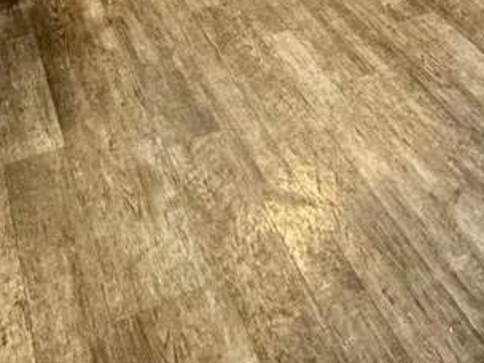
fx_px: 825
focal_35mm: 59
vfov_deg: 18.3
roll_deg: -0.7
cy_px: -326
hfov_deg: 32.5
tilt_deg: -11.0
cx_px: 304
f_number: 2.2
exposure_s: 1/60
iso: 320
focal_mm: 2.22
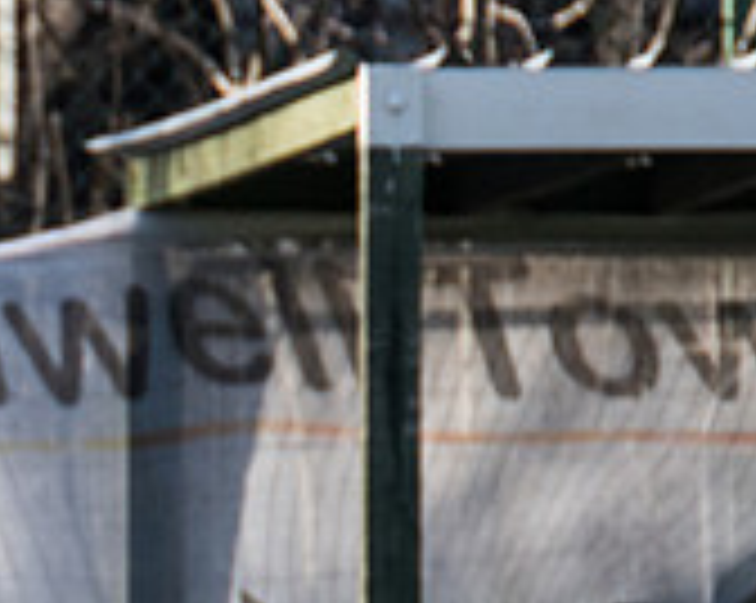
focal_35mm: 2614
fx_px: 58420
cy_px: 1007
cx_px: -706
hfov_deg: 0.7
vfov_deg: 0.6
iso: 500
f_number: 4
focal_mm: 380
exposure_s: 1/1250
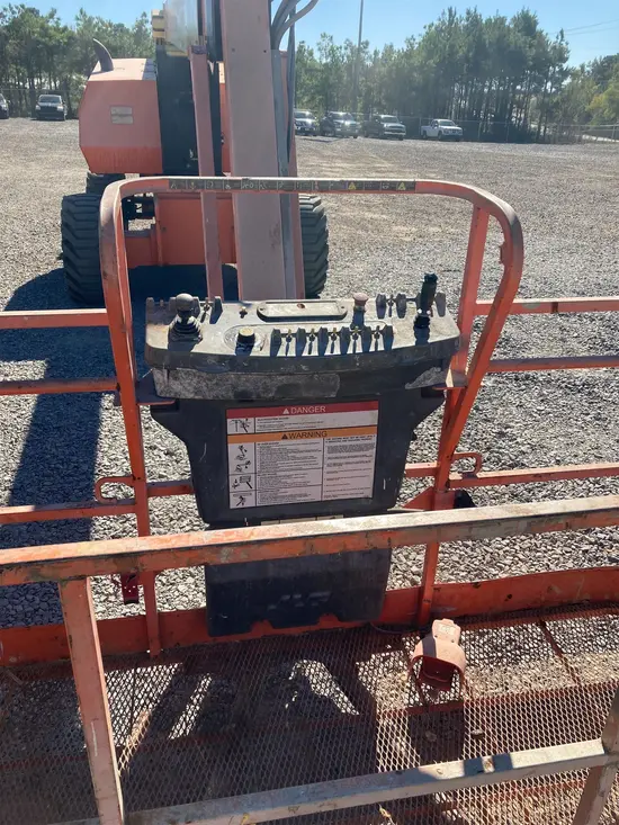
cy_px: 412
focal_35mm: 28
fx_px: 667
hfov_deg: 49.8
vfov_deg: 63.4
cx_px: 310
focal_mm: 3.99
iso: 20
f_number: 1.8
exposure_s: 1/1453
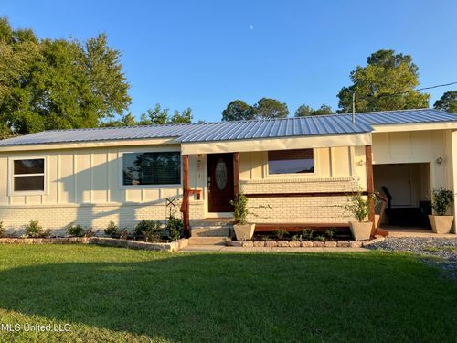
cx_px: 228
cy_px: 172
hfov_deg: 63.4
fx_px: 370
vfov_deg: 49.7
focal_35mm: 28
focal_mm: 3.99
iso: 32
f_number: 1.8
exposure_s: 1/923
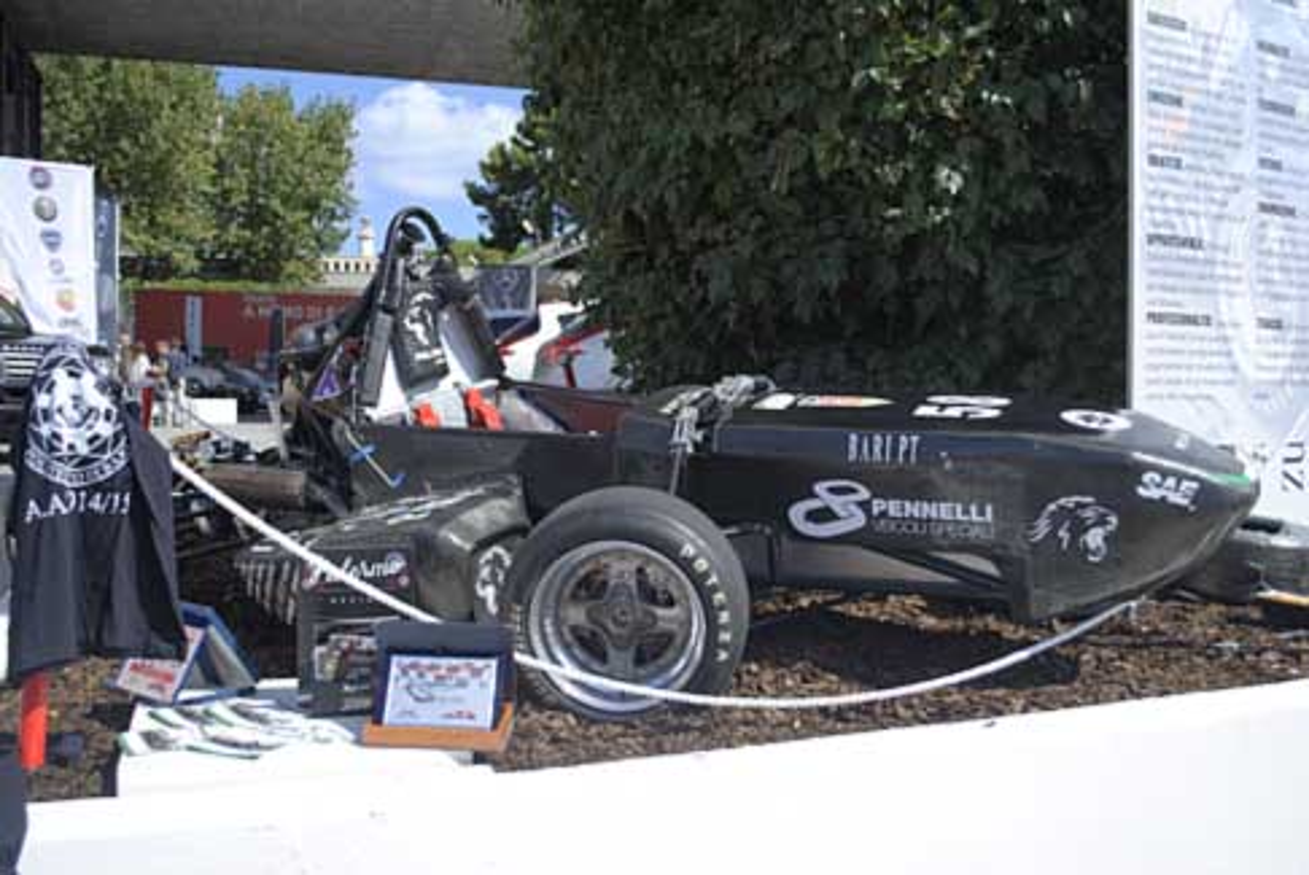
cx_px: 654
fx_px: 1201
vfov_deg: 40.0
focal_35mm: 33
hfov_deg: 57.2
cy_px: 438
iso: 100
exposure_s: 1/800
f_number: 3.8
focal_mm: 22
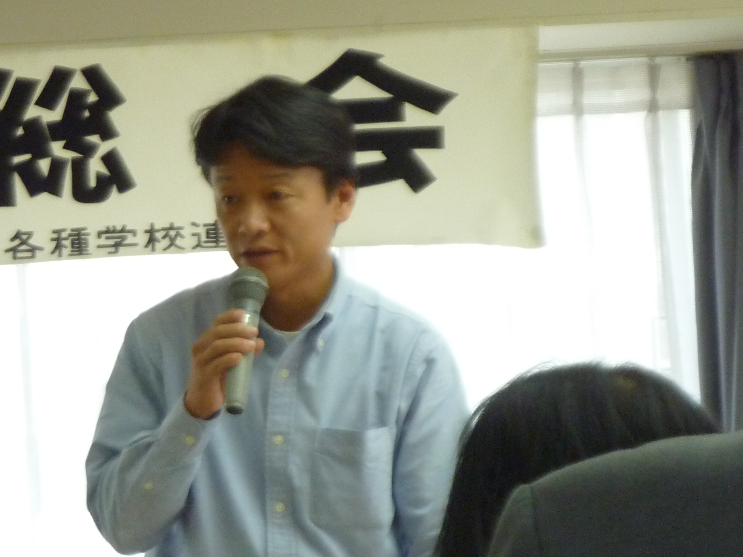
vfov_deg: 6.0
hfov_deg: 8.0
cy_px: 278
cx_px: 372
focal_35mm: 247
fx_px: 5302
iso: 320
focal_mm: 22.5
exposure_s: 1/50
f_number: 4.5
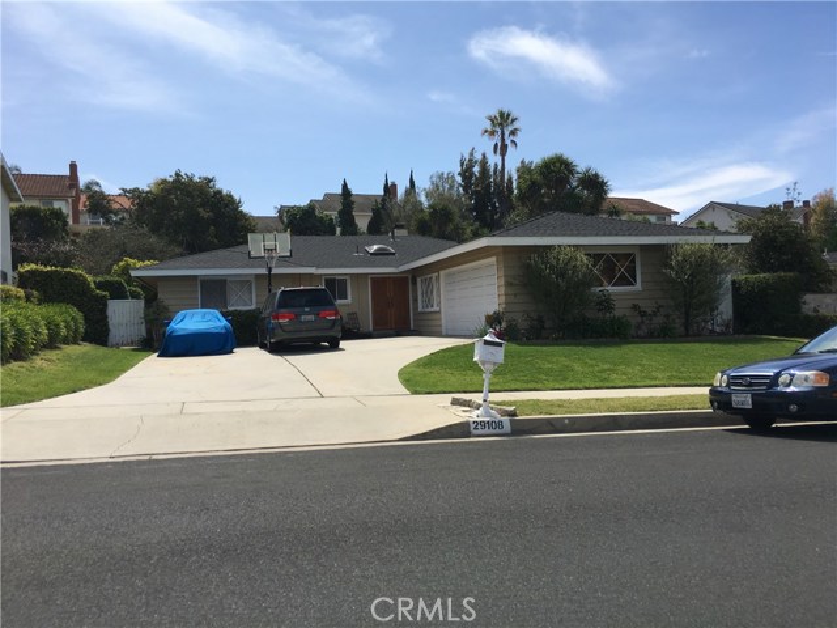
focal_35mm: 29
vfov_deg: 48.2
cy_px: 314
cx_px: 418
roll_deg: +1.5
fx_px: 701
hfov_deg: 61.7
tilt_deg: +2.2
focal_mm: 4.15
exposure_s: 1/1789
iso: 25
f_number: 2.2
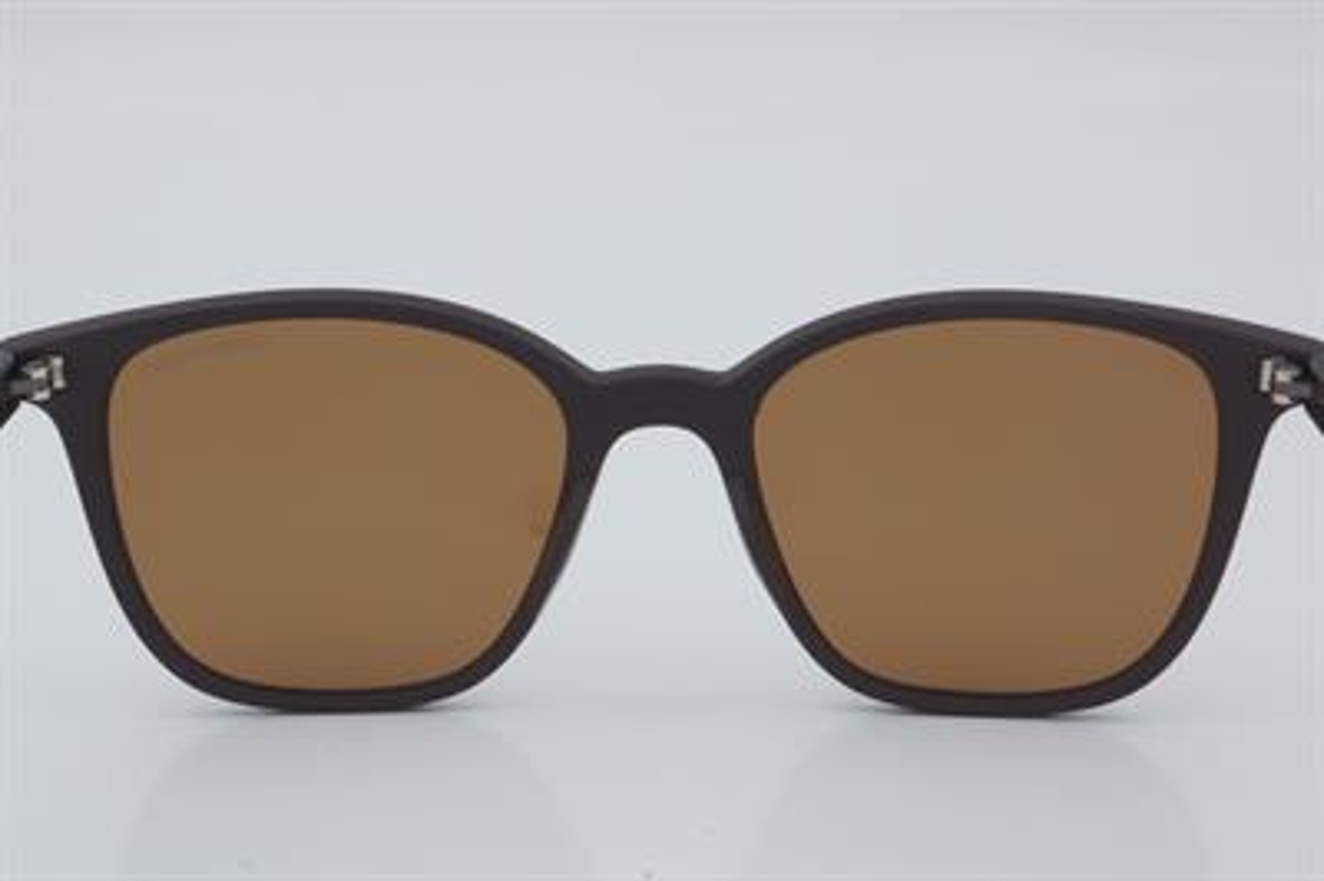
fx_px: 3032
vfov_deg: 16.5
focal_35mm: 82
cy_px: 440
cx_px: 662
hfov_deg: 24.6
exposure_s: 1/4
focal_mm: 55
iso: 100
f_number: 32
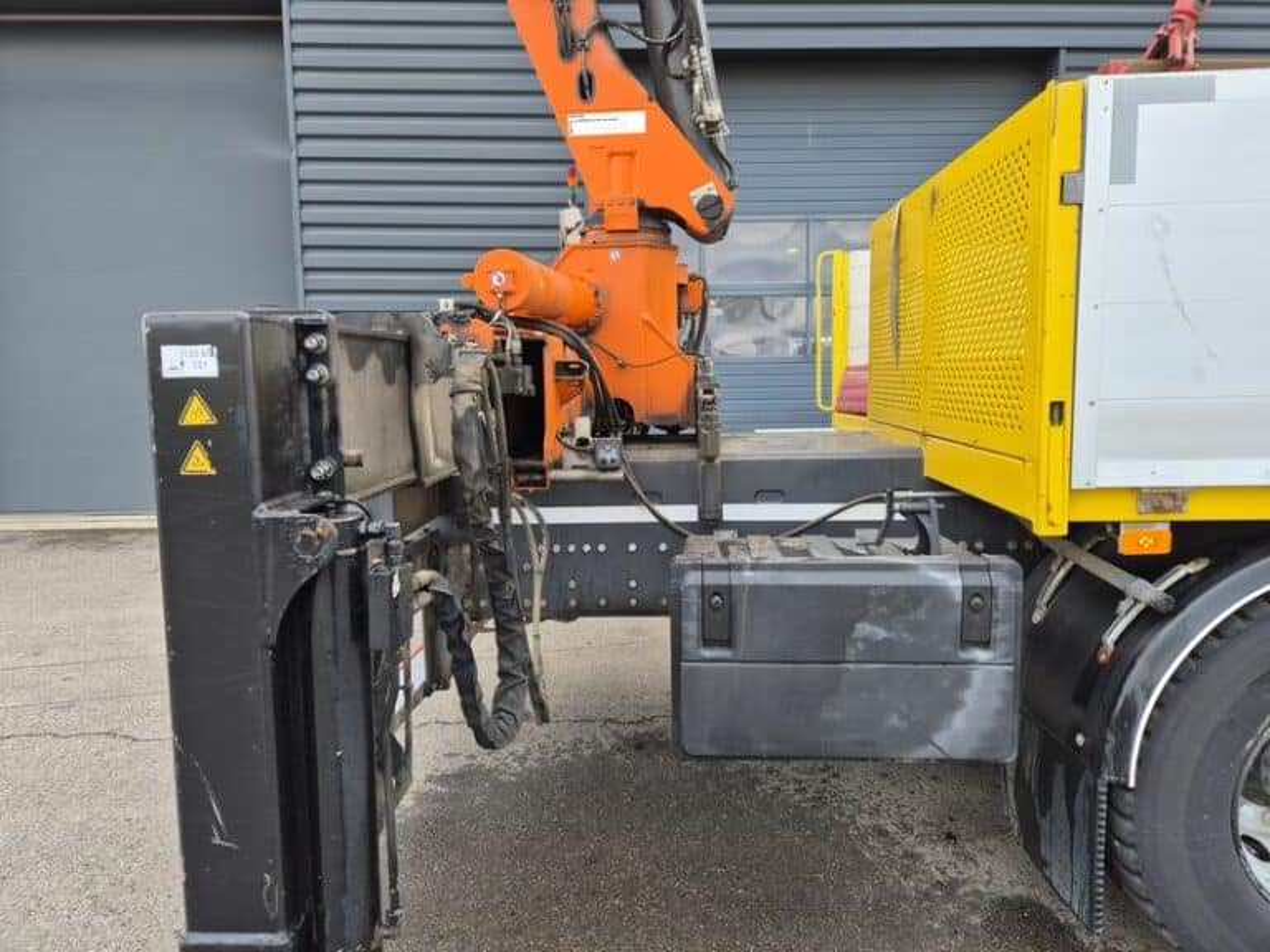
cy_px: 476
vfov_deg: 58.9
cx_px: 635
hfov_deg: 73.9
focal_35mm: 23
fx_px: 844
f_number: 1.8
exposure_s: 1/182
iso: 25
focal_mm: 5.4
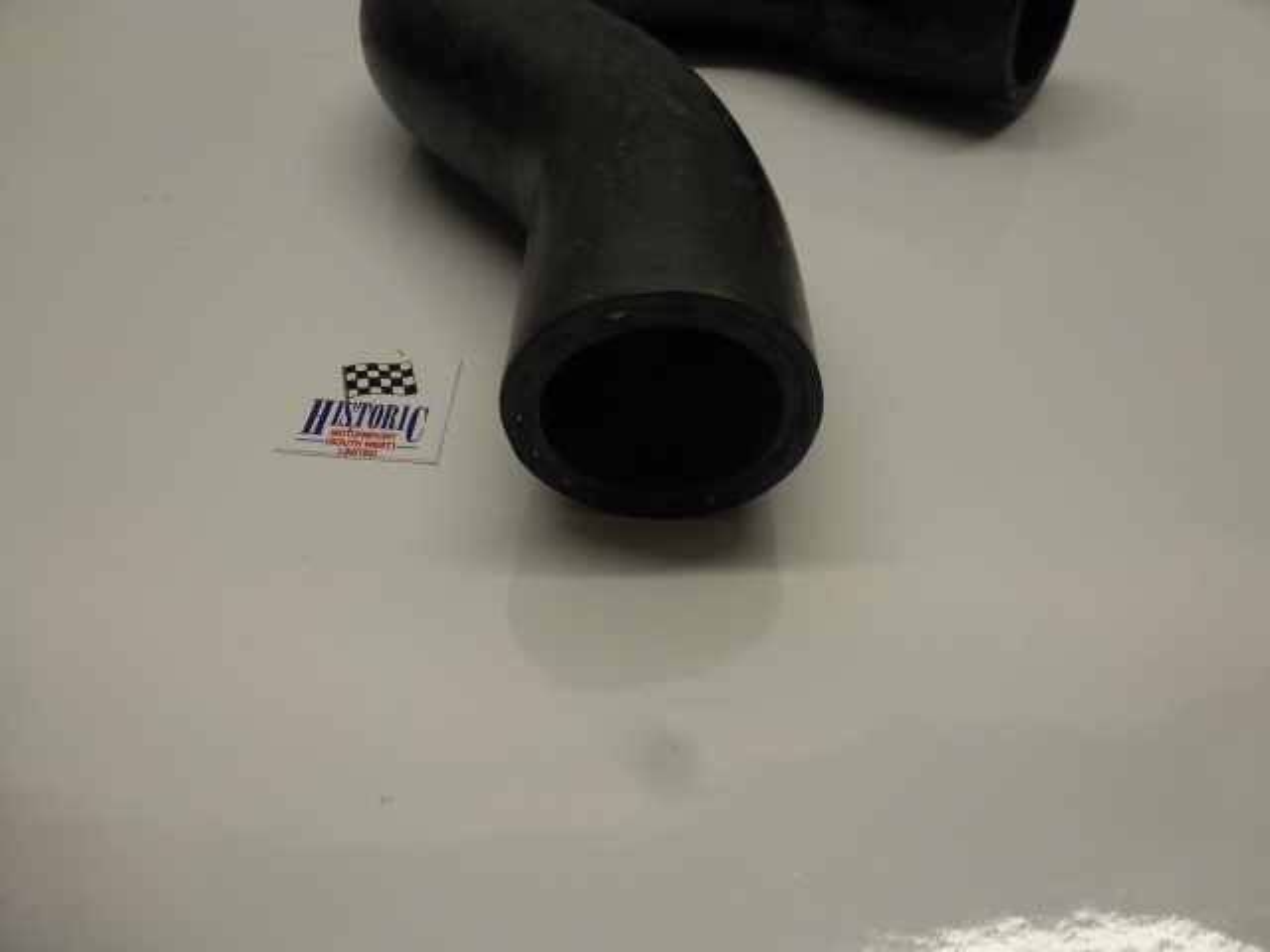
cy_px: 476
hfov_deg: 71.6
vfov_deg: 56.8
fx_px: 881
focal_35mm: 24
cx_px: 635
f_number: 3.3
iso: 100
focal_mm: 4.3
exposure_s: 1/100
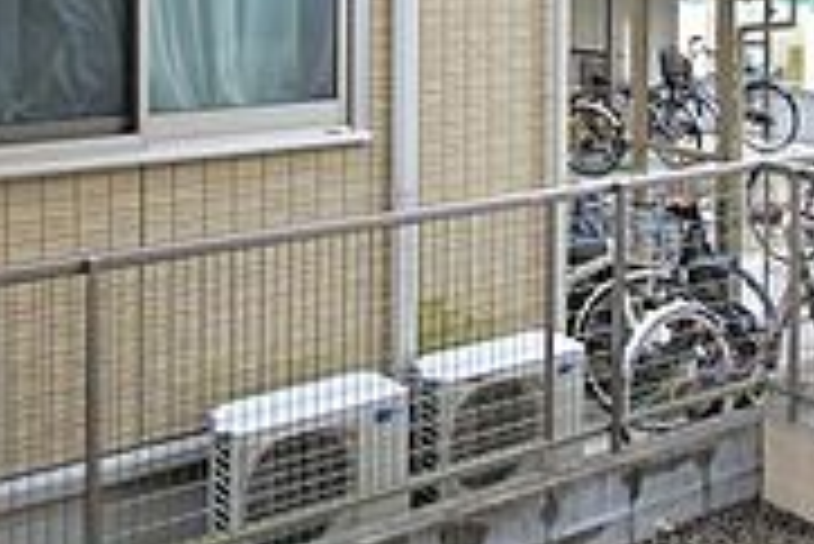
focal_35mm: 53
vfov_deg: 23.6
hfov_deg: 37.5
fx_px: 1199
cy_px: -90
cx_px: 418
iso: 100
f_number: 5
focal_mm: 10
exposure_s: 1/60
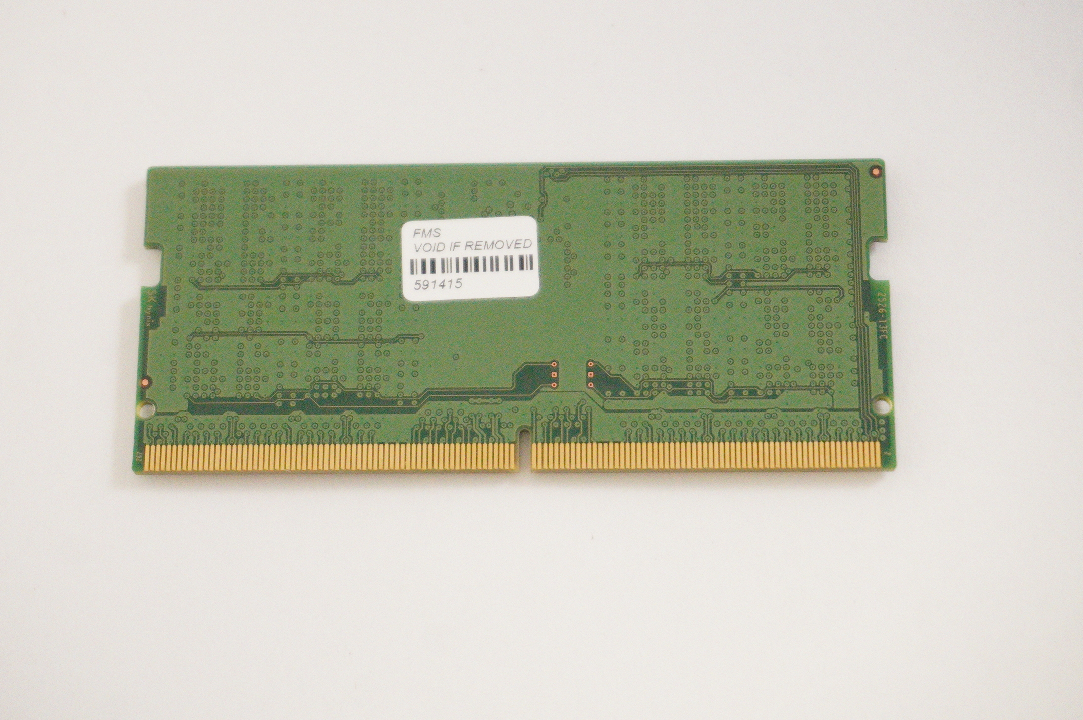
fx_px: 2404
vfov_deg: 17.0
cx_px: 504
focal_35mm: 80
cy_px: 305
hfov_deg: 25.4
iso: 8000
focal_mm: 46
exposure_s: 1/320
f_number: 5.6
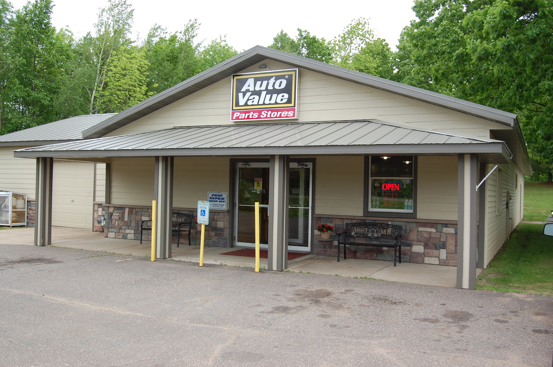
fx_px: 529
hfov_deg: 55.1
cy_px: 184
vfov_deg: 38.3
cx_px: 276
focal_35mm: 34
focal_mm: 23
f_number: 7.1
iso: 200
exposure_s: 1/200
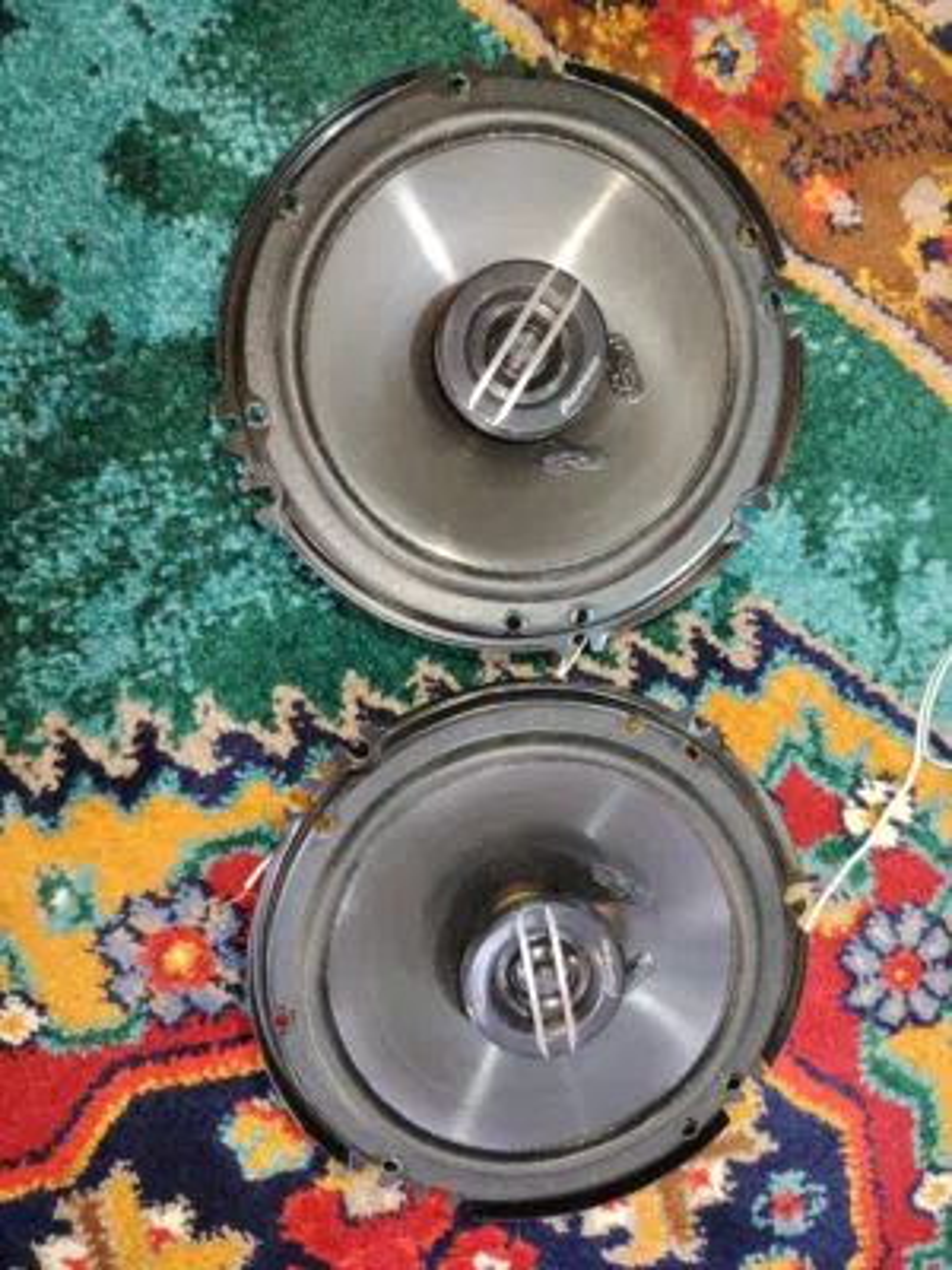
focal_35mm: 24
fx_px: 880
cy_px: 635
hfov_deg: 56.8
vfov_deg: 71.6
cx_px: 476
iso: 2247
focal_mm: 5.25
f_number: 1.75
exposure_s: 1/25
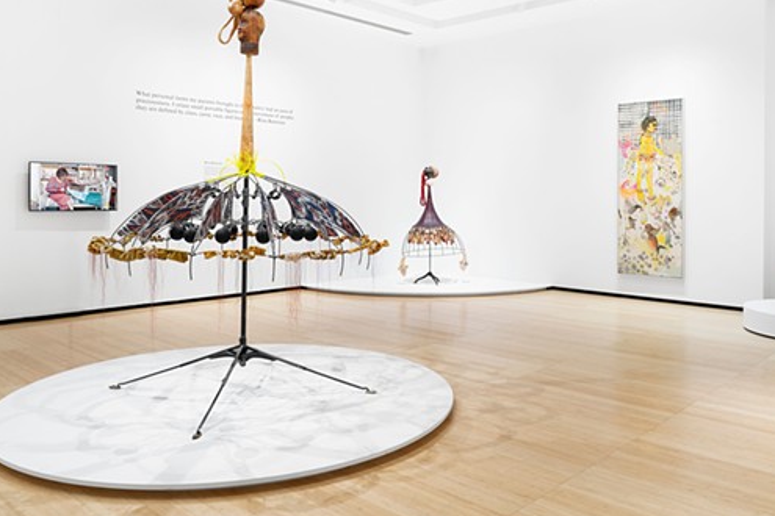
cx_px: 421
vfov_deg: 42.0
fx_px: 667
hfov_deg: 60.2
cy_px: 191
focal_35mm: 31
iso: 100
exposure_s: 1.6
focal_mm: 24
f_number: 11
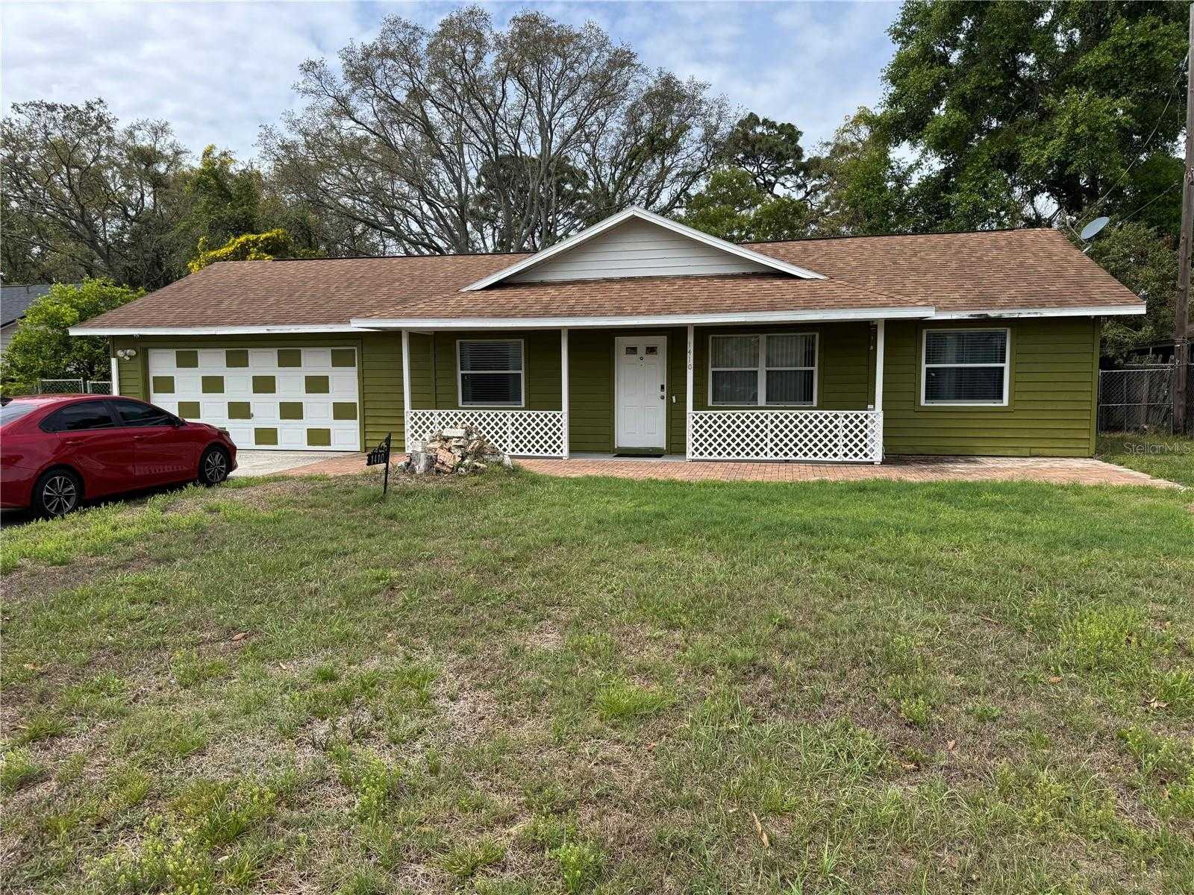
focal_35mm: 24
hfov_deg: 71.6
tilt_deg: -4.1
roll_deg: +0.2
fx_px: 828
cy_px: 448
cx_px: 597
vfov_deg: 56.8
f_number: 1.78
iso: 80
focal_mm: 6.76
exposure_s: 1/4310
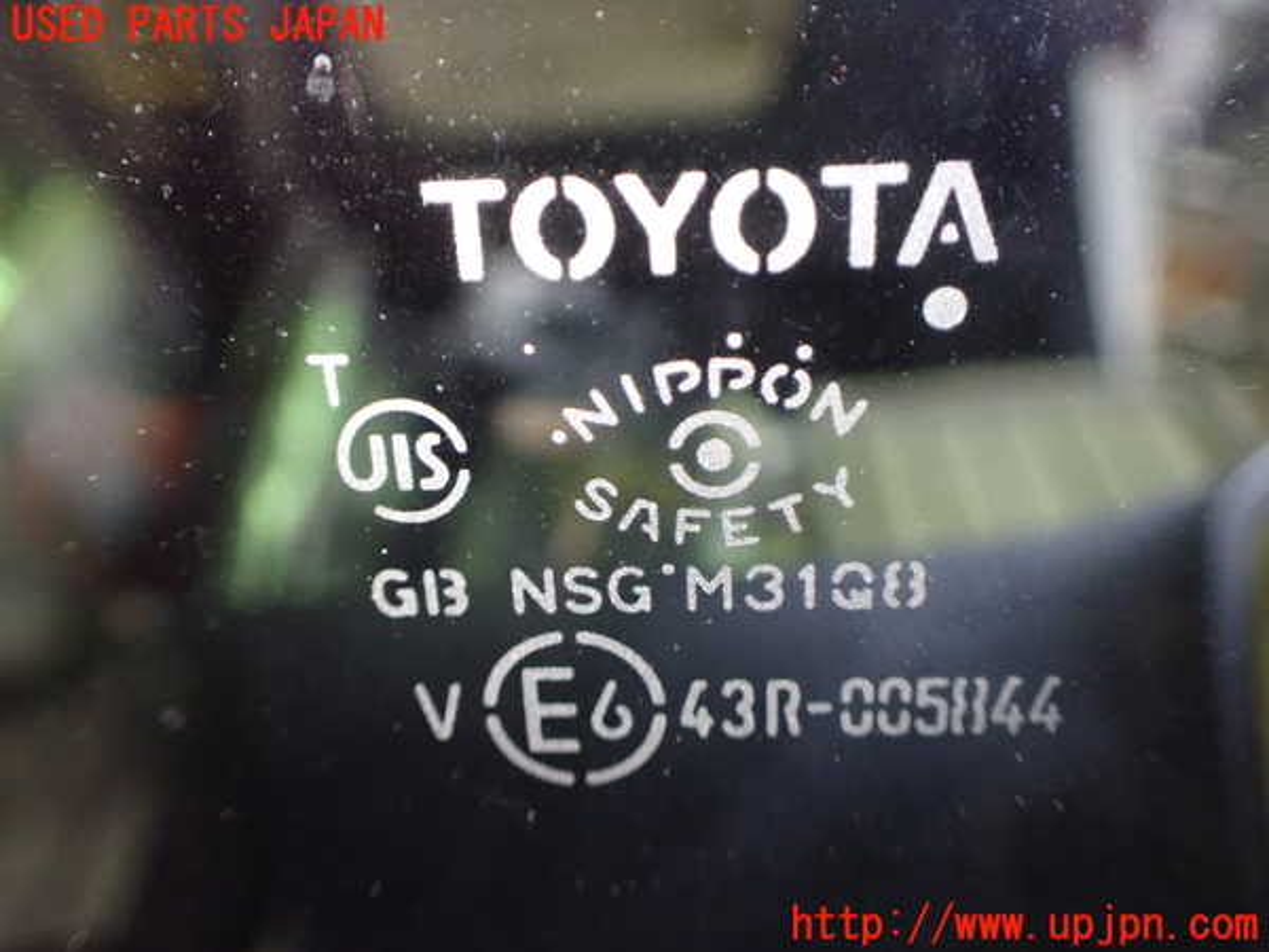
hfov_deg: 60.0
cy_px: 476
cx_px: 634
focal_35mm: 30
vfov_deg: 46.8
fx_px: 1100
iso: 800
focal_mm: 5.4
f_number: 2.3
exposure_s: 1/30
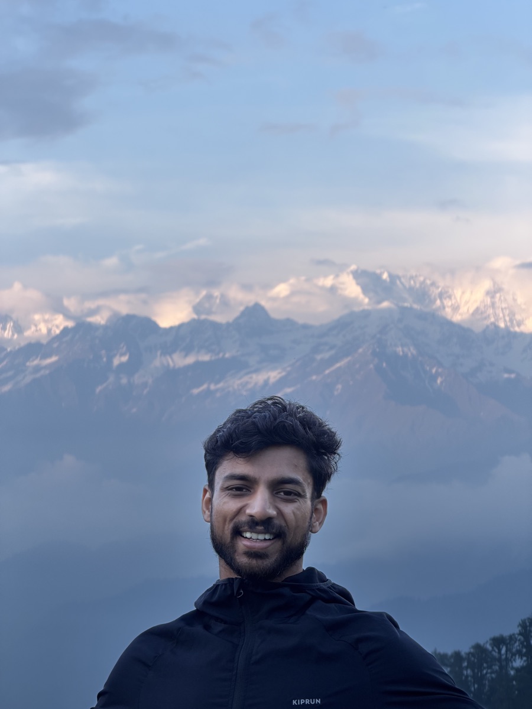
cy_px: 354
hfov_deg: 14.8
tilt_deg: +4.0
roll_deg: +0.0
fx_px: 2049
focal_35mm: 100
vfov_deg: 19.6
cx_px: 266
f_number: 2.8
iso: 50
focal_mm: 16.89
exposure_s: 1/121
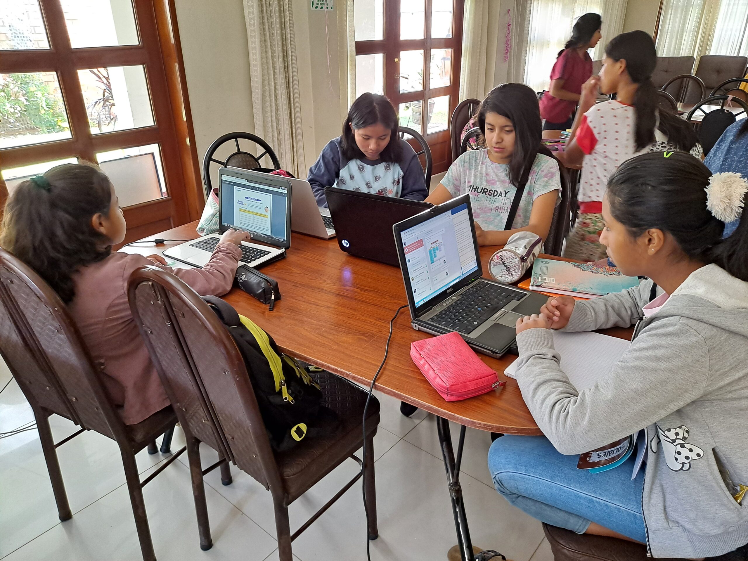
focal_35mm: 25
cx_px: 374
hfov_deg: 69.4
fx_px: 540
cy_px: 280
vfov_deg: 54.9
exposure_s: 1/40
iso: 320
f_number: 2
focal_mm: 4.6
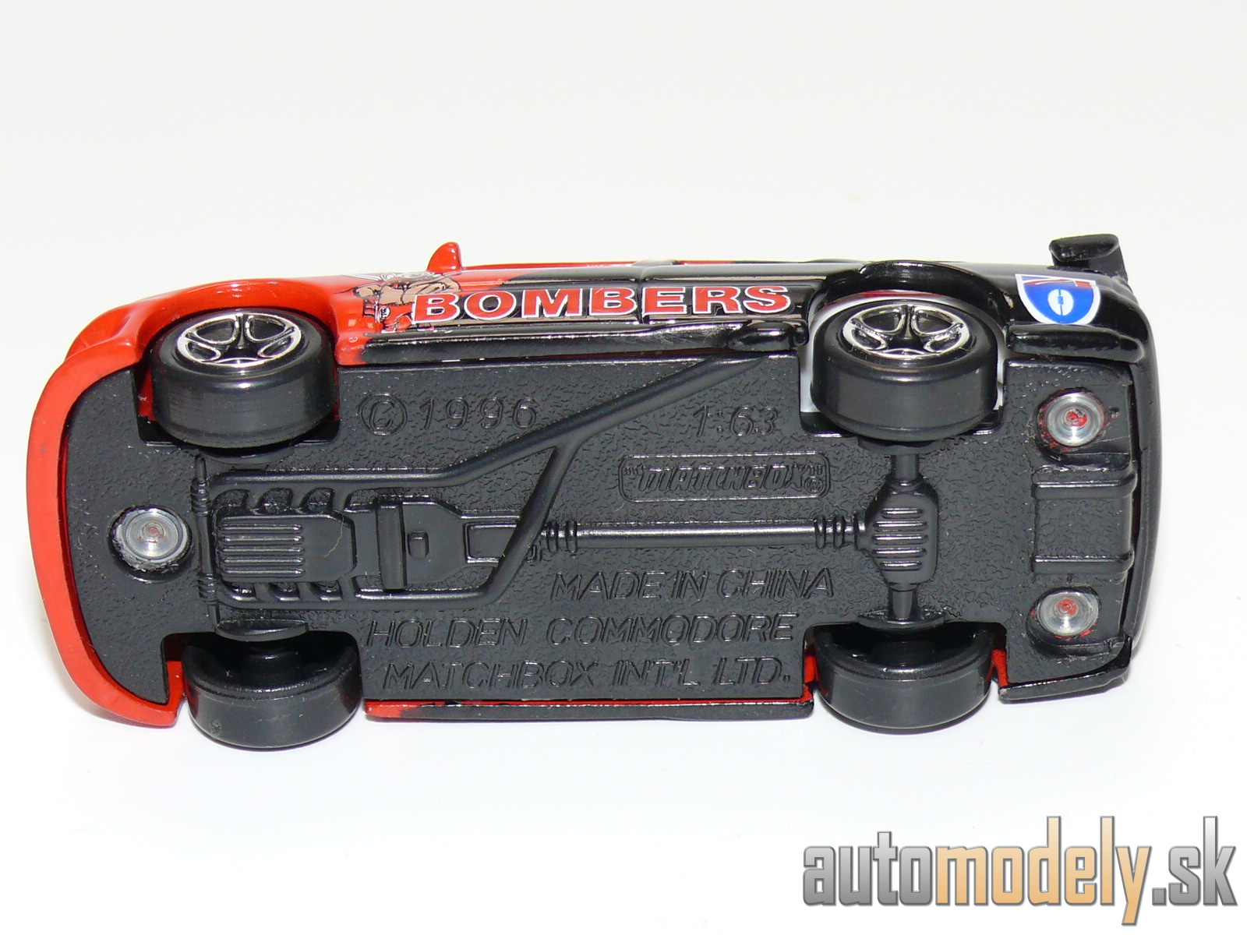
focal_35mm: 103
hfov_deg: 19.1
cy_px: 468
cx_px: 624
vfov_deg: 14.4
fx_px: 3710
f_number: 4
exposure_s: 1/30
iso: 100
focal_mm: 13.4
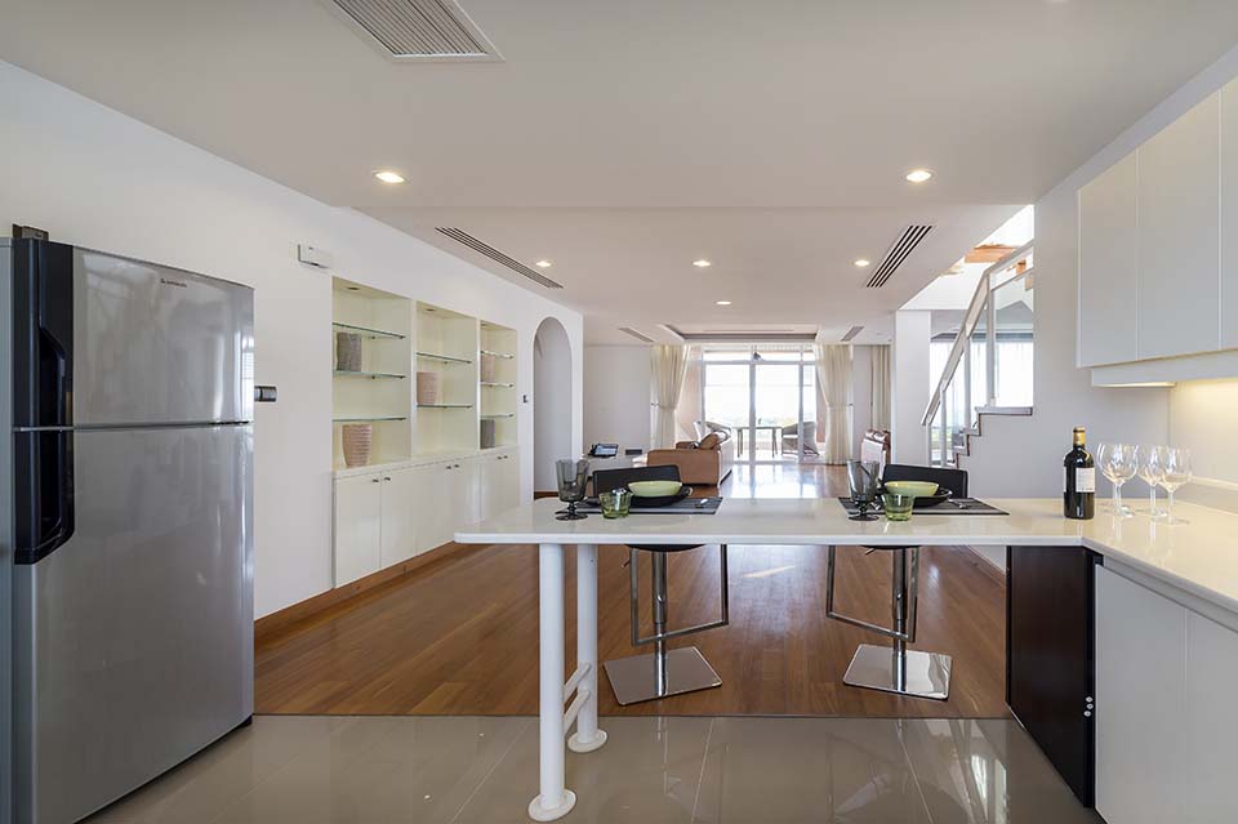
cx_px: 619
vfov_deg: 81.1
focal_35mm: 14
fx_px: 481
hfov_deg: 104.3
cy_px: 412
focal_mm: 14
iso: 200
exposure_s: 1/4
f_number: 18
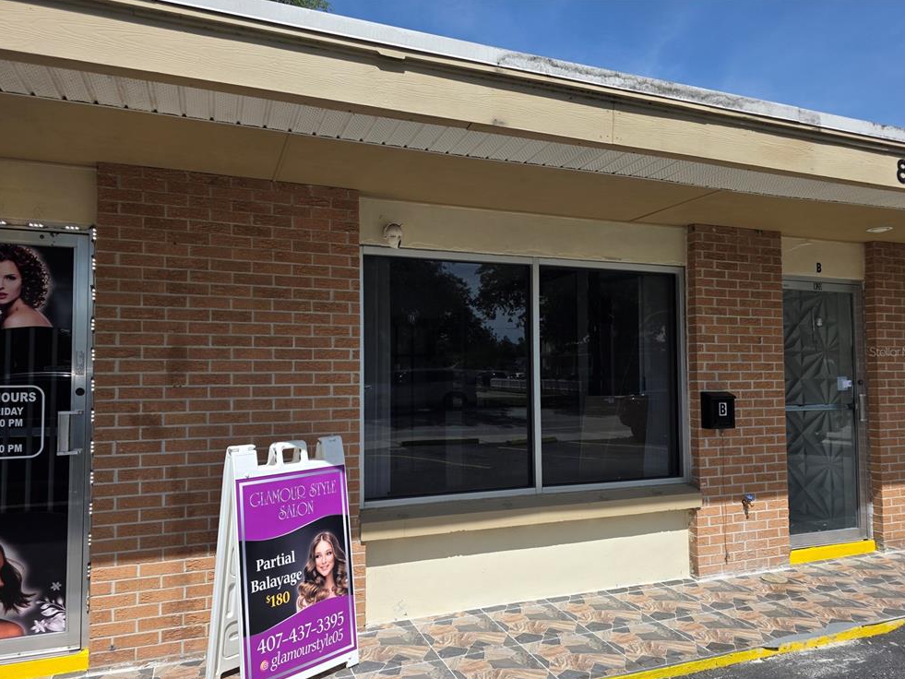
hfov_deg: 71.6
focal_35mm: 24
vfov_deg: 56.8
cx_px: 453
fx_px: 628
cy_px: 351
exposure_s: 1/5778
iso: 80
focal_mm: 6.3
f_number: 1.7
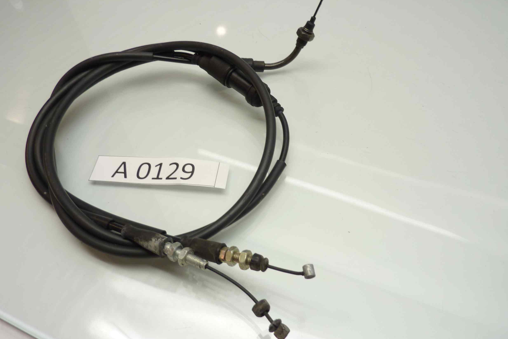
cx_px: 247
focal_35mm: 27
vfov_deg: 47.9
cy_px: 163
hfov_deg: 67.4
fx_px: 381
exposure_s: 1/20
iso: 80
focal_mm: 4.1
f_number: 3.3
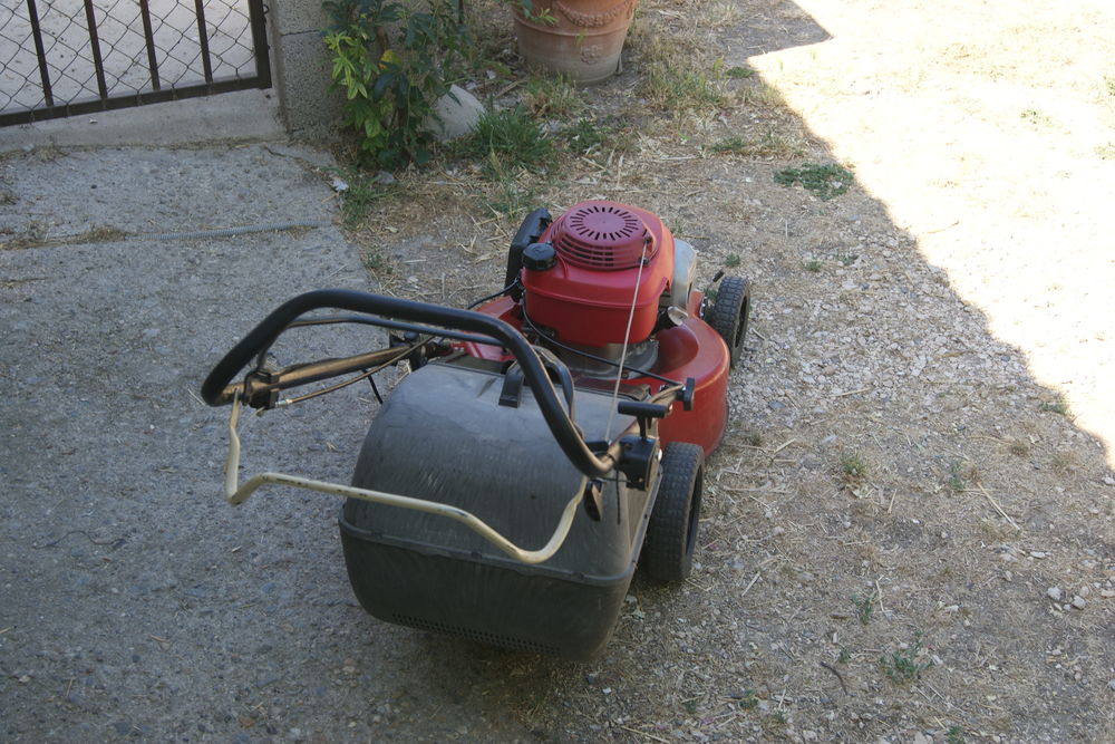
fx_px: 1626
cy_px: 372
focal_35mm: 52
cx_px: 558
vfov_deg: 25.8
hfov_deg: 37.8
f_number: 5.6
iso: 100
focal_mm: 35
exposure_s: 1/80
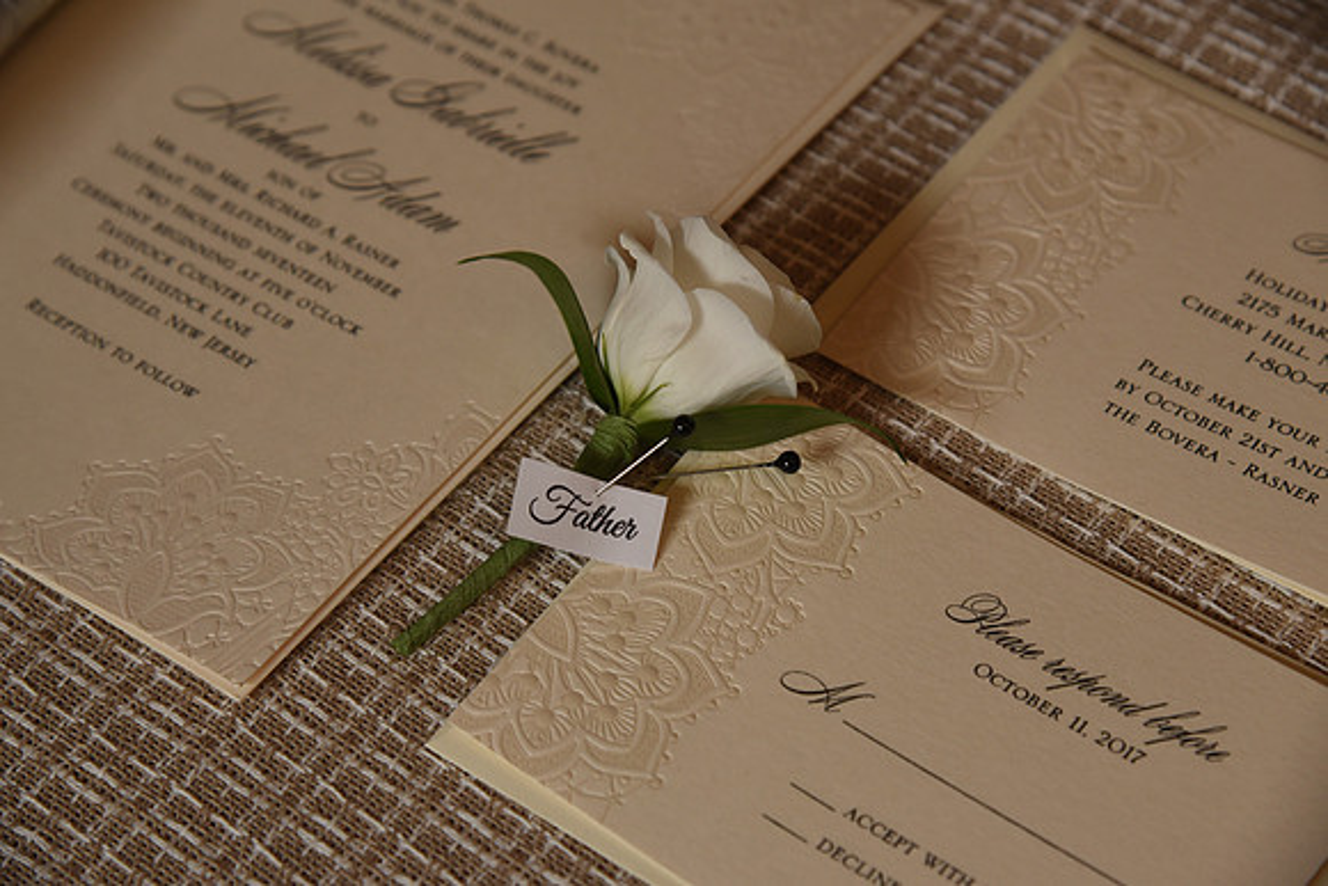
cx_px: 664
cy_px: 443
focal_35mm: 98
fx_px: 3616
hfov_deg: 20.8
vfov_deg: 14.0
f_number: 7.1
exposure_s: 1/100
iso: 1000
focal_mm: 98
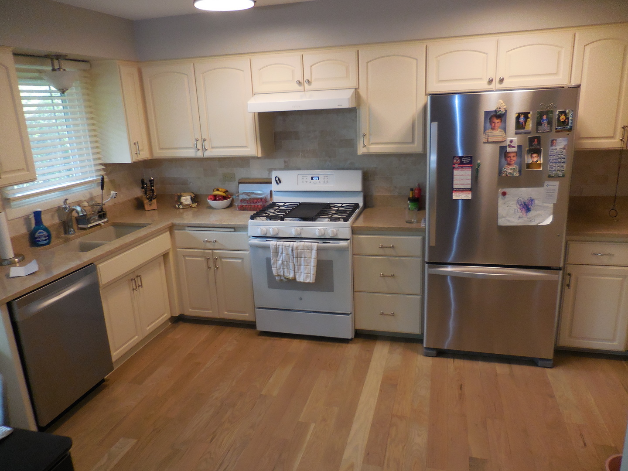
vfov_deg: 54.9
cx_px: 314
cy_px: 236
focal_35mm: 25
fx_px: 454
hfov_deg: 69.4
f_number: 3.3
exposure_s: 1/30
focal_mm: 4.5
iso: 280
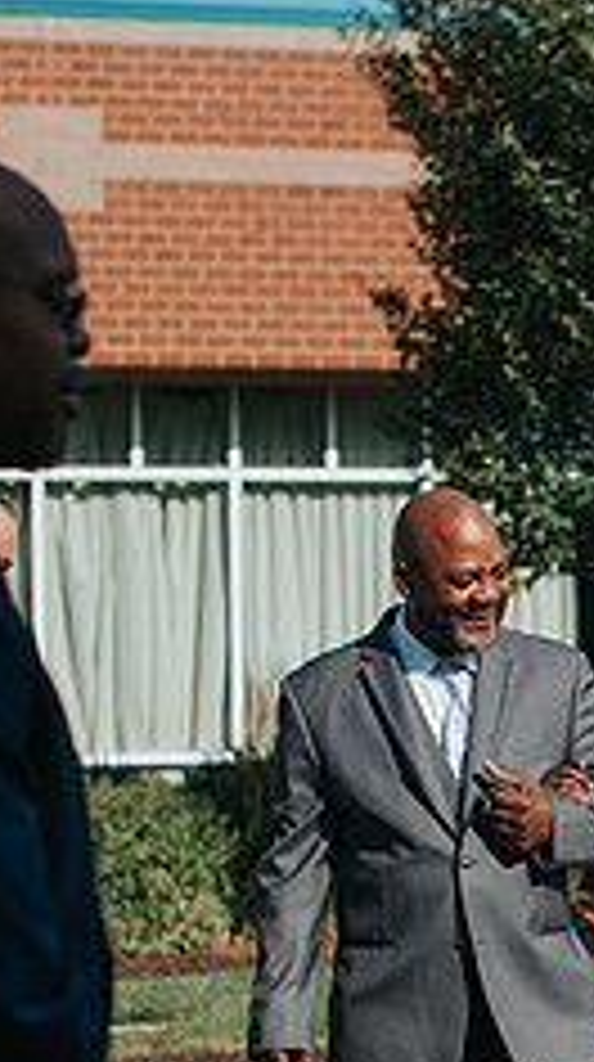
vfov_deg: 16.5
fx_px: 3628
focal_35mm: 129
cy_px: 844
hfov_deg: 9.2
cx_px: 706
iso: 110
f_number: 2.5
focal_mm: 50
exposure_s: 1/4000
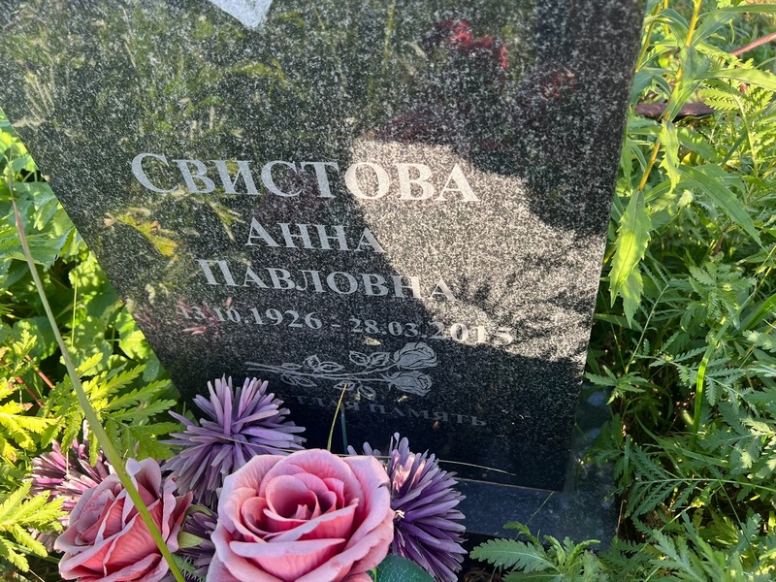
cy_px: 291
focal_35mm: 26
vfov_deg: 53.1
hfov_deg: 67.3
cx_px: 388
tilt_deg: -47.3
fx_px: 583
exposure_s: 1/180
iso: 40
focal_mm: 5.7
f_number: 1.5
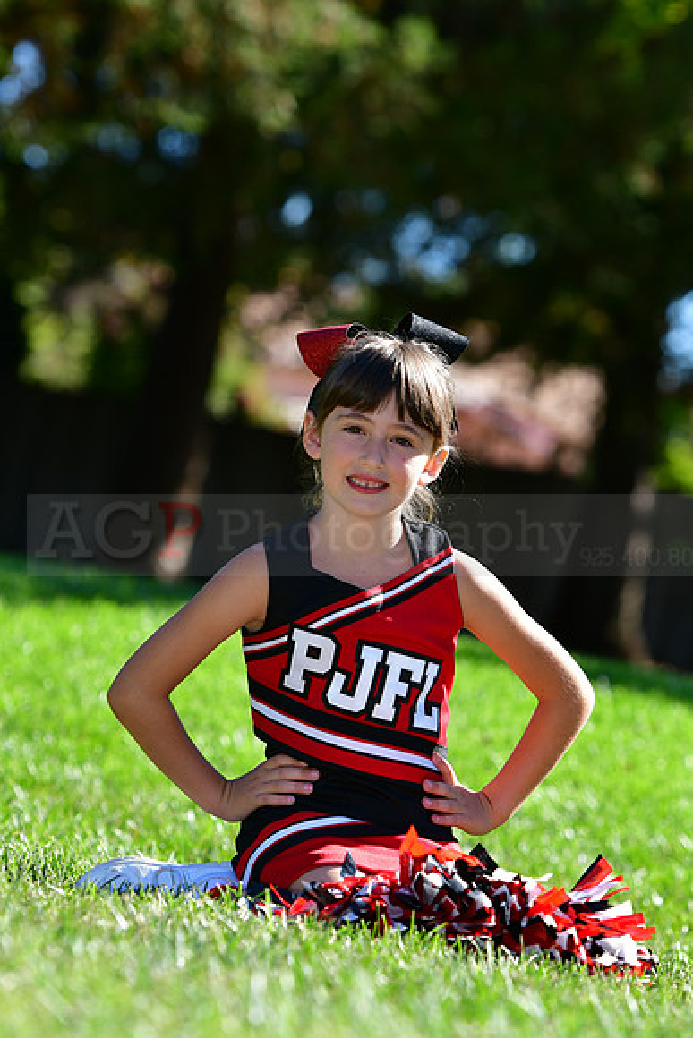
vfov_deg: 10.2
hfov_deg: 6.8
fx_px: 5843
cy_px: 519
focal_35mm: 202
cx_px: 346
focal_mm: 135
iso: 400
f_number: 4.5
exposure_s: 1/1250
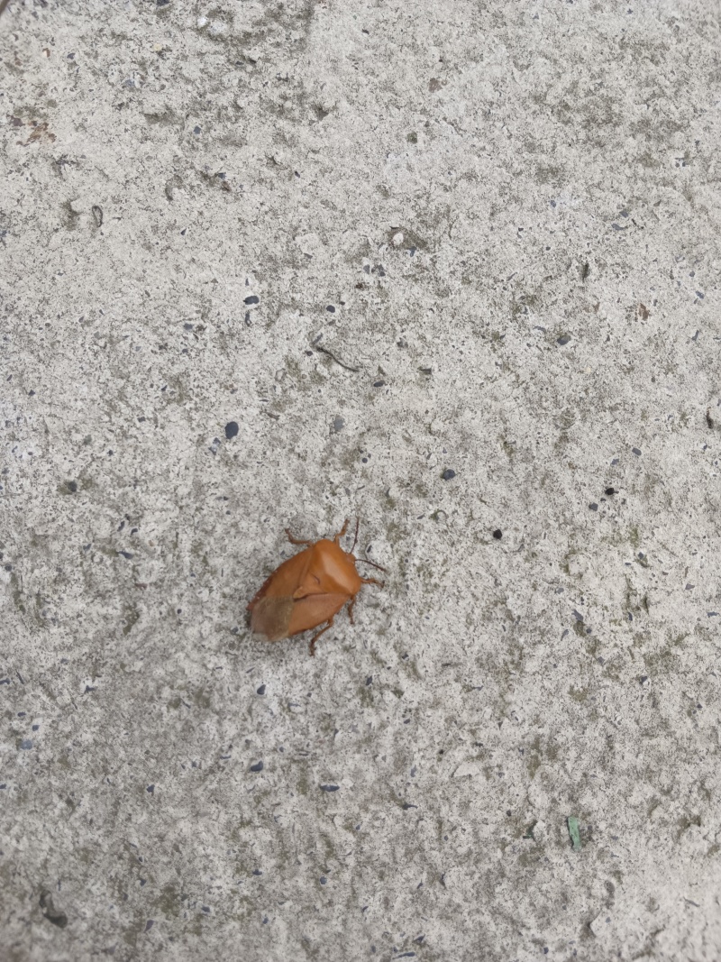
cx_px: 360
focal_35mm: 26
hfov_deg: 53.1
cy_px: 481
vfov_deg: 67.3
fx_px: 722
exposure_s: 1/237
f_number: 1.8
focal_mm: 3.96
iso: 100
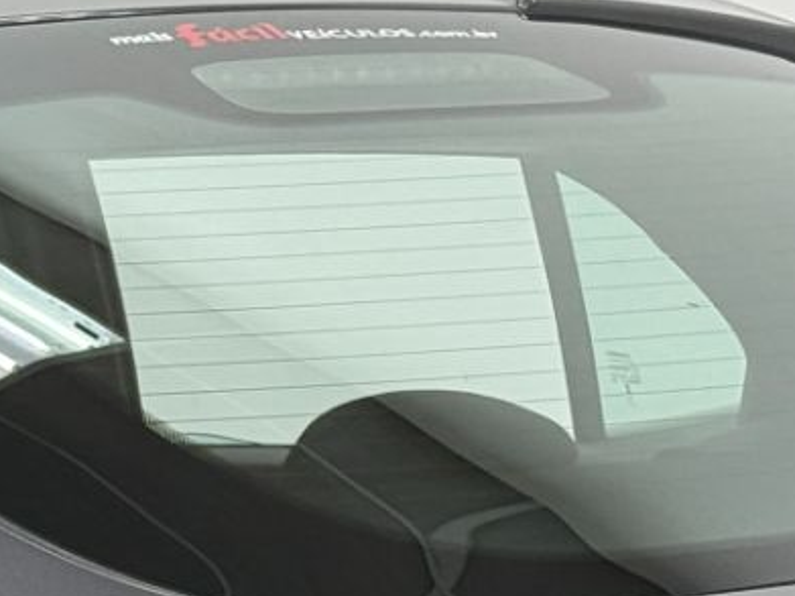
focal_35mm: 236
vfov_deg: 6.1
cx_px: 142
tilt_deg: -13.2
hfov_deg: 8.4
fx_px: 5418
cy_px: 1161
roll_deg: +0.4
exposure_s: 1/120
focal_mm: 6.76
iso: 125
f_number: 1.78
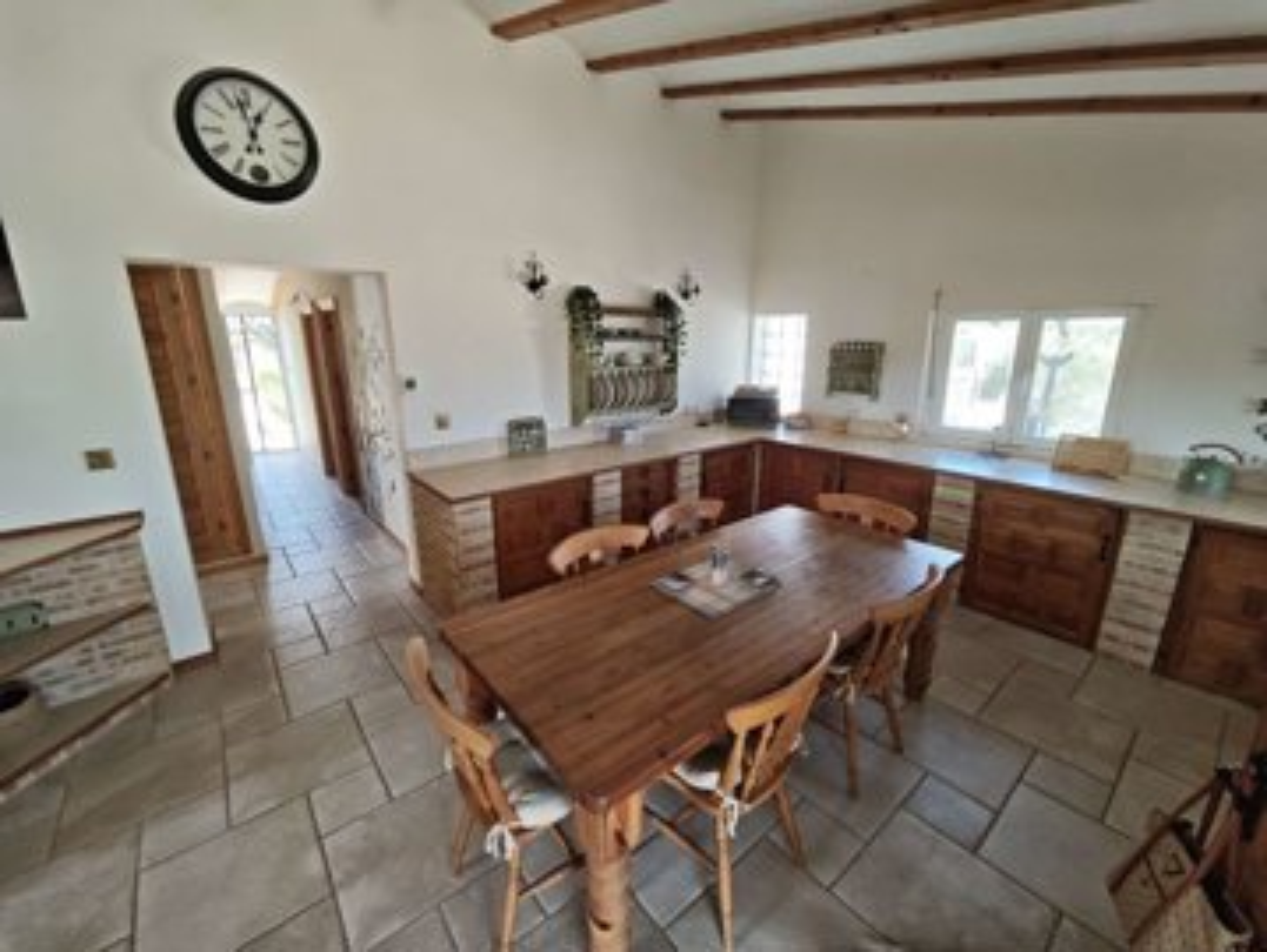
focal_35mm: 14
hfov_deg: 102.0
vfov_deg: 85.8
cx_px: 634
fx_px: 513
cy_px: 476
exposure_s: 1/52.2
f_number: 2.2
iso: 100
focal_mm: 2.16
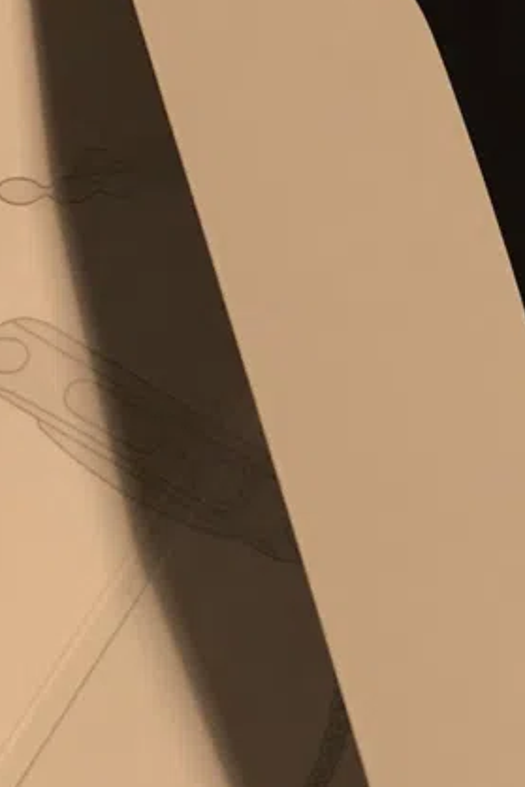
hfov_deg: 13.7
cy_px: 291
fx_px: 2076
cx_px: 740
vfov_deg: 21.4
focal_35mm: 95
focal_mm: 4
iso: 100
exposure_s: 1/13
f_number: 1.8
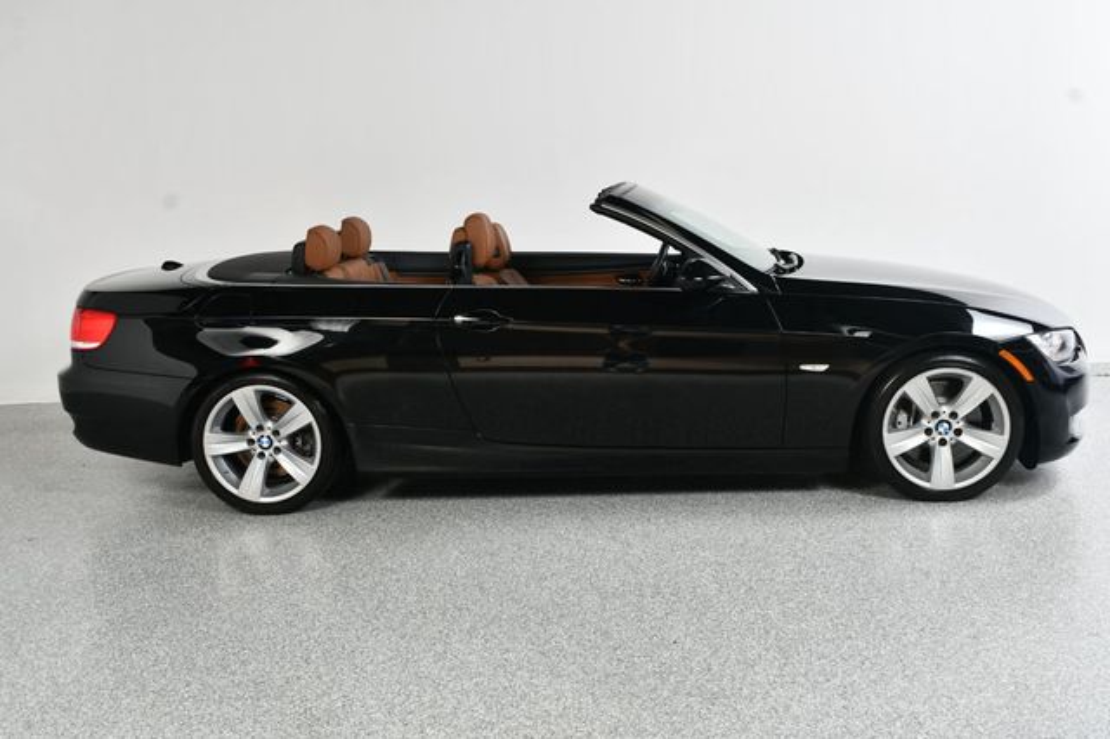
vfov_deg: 36.8
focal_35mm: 36
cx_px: 555
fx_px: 1109
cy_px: 370
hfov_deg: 53.2
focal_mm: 24
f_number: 9
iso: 100
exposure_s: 1/160
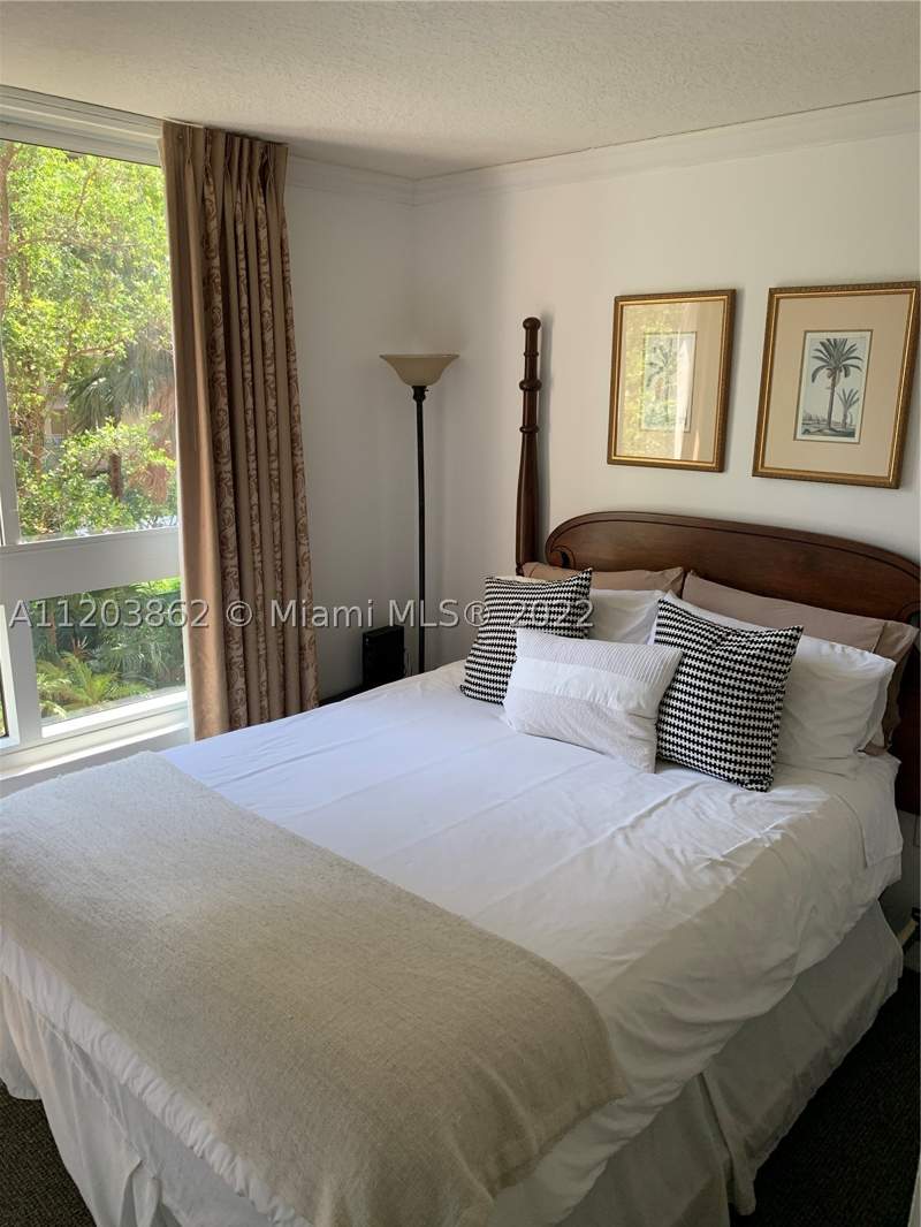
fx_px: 922
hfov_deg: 53.1
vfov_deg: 67.3
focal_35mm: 26
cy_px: 614
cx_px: 460
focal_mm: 4.25
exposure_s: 1/121
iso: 80
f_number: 1.8
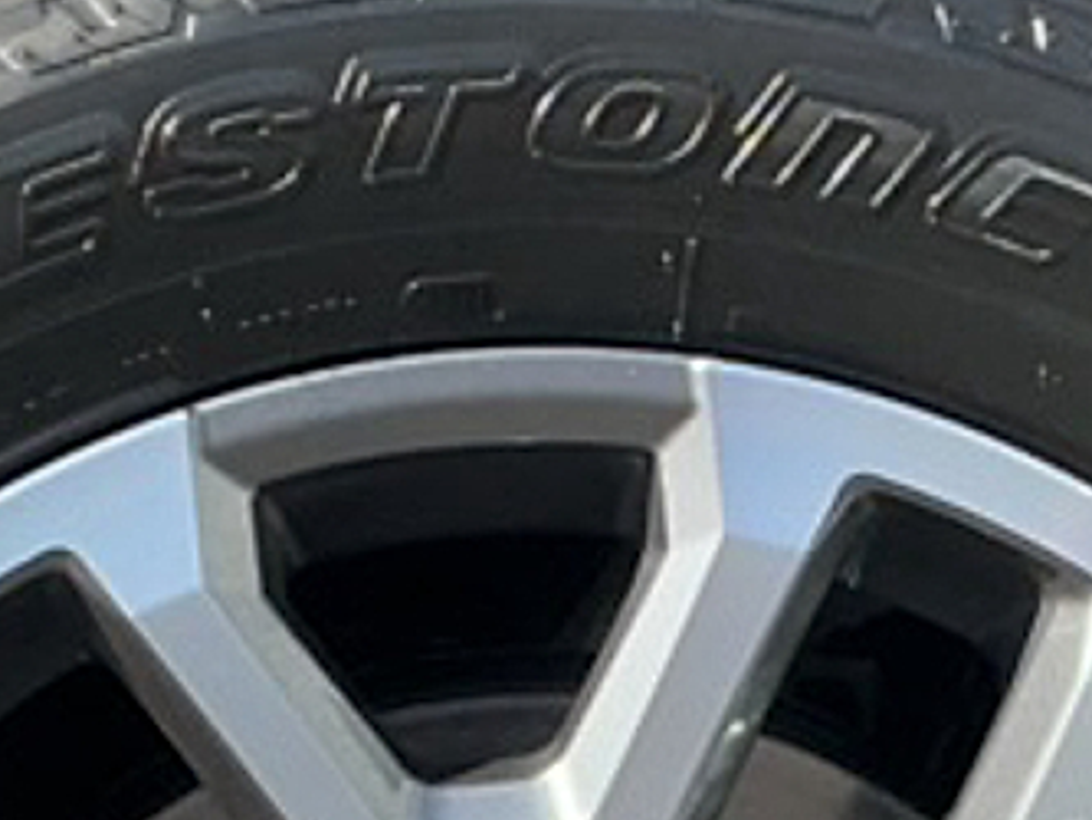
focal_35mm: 144
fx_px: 4544
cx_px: 721
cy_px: 1161
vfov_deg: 10.0
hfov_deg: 13.7
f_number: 1.8
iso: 32
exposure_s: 1/929
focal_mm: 3
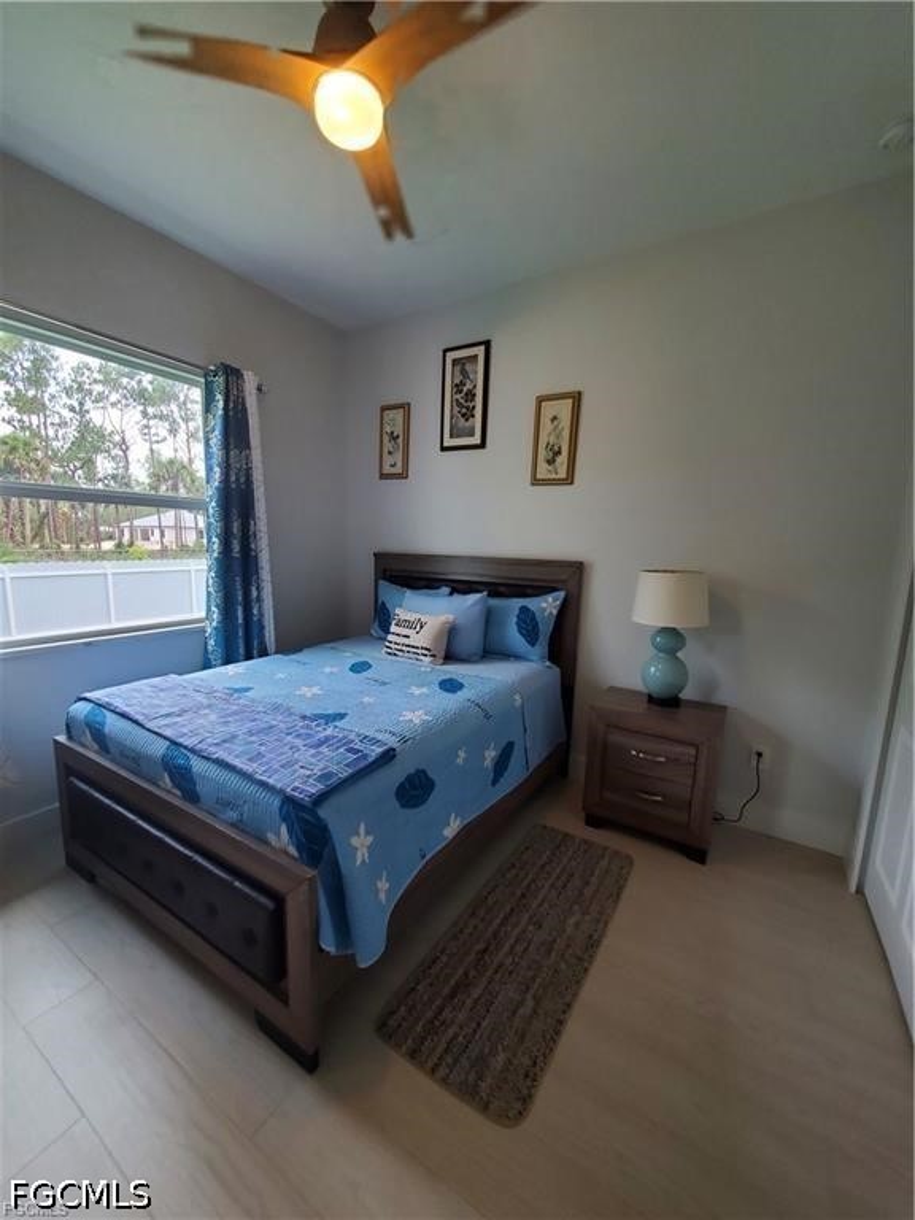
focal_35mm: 13
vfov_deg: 106.2
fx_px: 458
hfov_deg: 89.9
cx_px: 458
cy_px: 610
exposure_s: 1/60
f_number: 2.2
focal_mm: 1.8
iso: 100
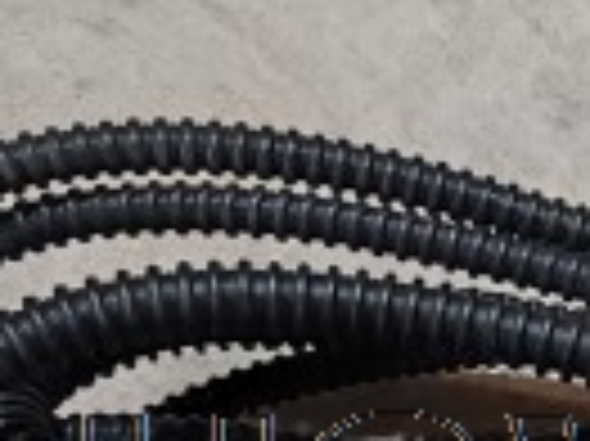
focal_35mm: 132
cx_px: 1085
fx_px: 2248
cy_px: 522
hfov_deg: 13.3
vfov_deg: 11.0
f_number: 1.9
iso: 1250
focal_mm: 6.12
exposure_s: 1/50
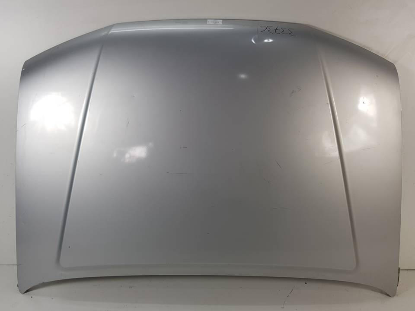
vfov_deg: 53.1
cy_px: 156
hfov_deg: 67.3
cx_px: 208
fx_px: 312
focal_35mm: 26
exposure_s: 1/157
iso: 40
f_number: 1.7
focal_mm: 4.2
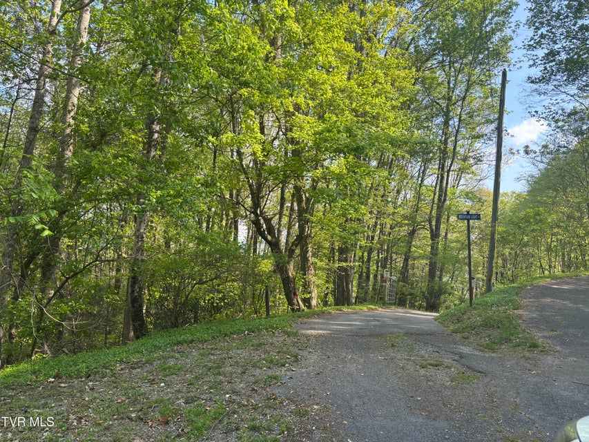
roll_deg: -6.9
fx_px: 442
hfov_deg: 67.3
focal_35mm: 26
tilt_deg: +6.3
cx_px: 294
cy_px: 221
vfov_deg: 53.1
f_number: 1.6
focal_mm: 5.96
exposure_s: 1/662
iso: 50
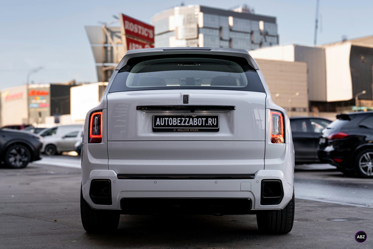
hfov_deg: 38.2
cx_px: 186
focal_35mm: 52
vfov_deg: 26.0
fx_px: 539
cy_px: 124
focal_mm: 52
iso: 125
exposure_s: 1/200
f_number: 5
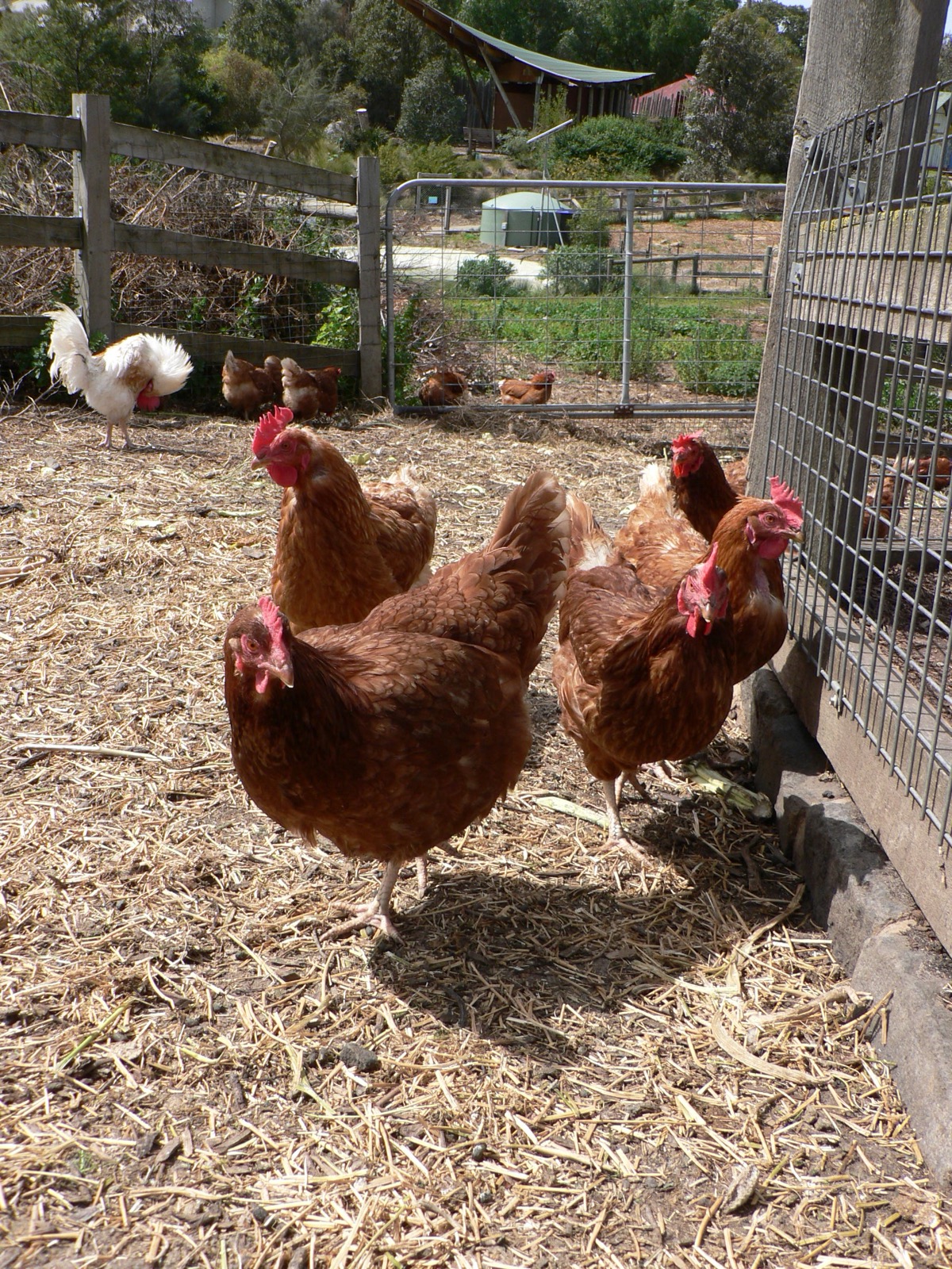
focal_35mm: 36
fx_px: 1320
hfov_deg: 39.7
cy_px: 634
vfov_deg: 51.4
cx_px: 476
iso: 80
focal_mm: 6
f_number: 4.5
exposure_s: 1/400
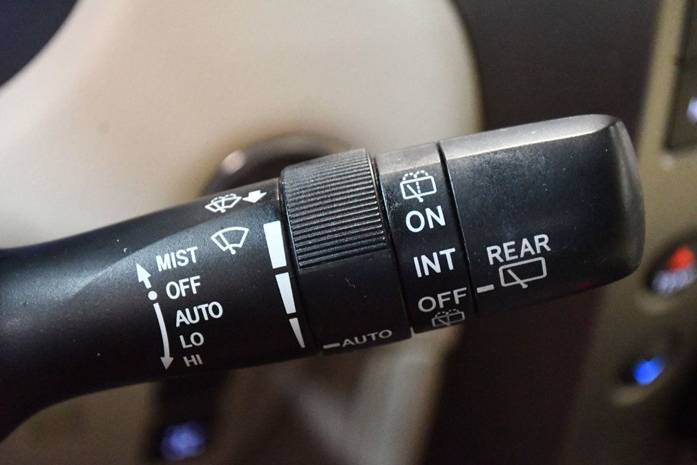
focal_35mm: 70
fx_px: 1355
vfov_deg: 19.5
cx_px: 346
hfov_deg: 28.8
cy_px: 234
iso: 12800
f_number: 5.3
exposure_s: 1/50
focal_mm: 46
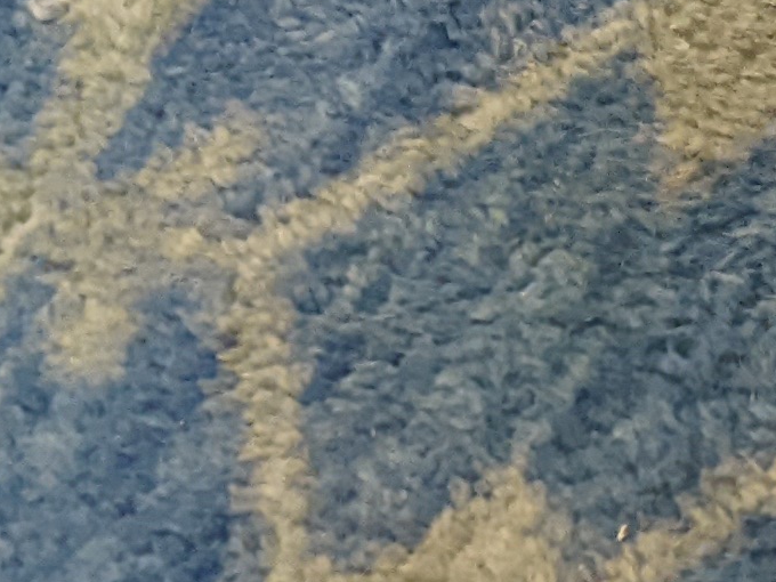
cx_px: 2038
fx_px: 3587
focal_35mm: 160
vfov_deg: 8.5
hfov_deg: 10.2
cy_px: -831
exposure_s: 1/40
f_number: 1.73
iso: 439
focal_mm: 4.38
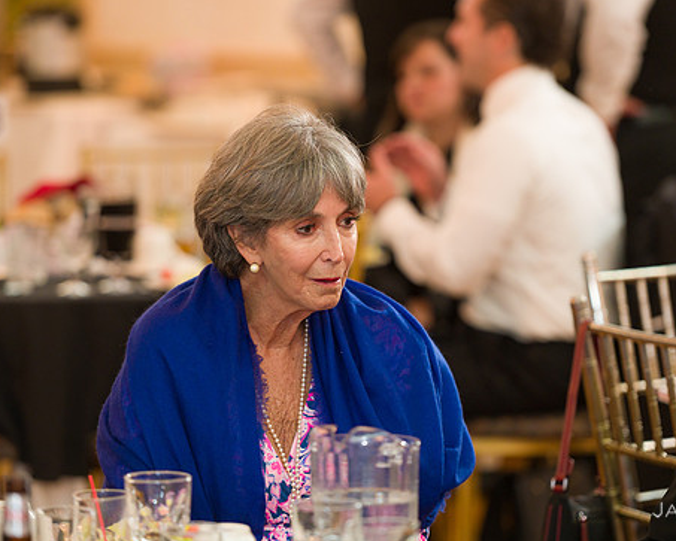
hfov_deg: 9.7
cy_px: 262
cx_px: 363
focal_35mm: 198
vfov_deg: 7.8
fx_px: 3964
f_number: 3.2
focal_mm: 165
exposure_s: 1/125
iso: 1600
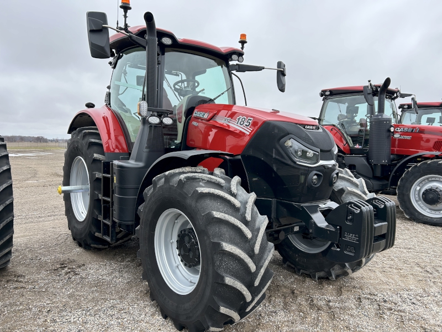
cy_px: 166
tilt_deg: -4.4
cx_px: 221
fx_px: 332
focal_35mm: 26
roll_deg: -0.9
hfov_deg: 67.3
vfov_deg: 53.1
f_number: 1.5
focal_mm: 5.7
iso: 50
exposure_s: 1/1311
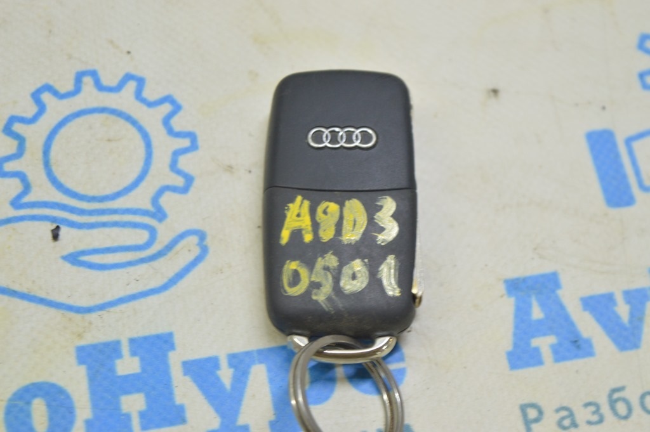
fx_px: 1488
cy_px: 216
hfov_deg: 24.6
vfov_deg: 16.5
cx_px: 325
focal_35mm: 82
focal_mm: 55
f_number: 5.6
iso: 400
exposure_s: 1/20
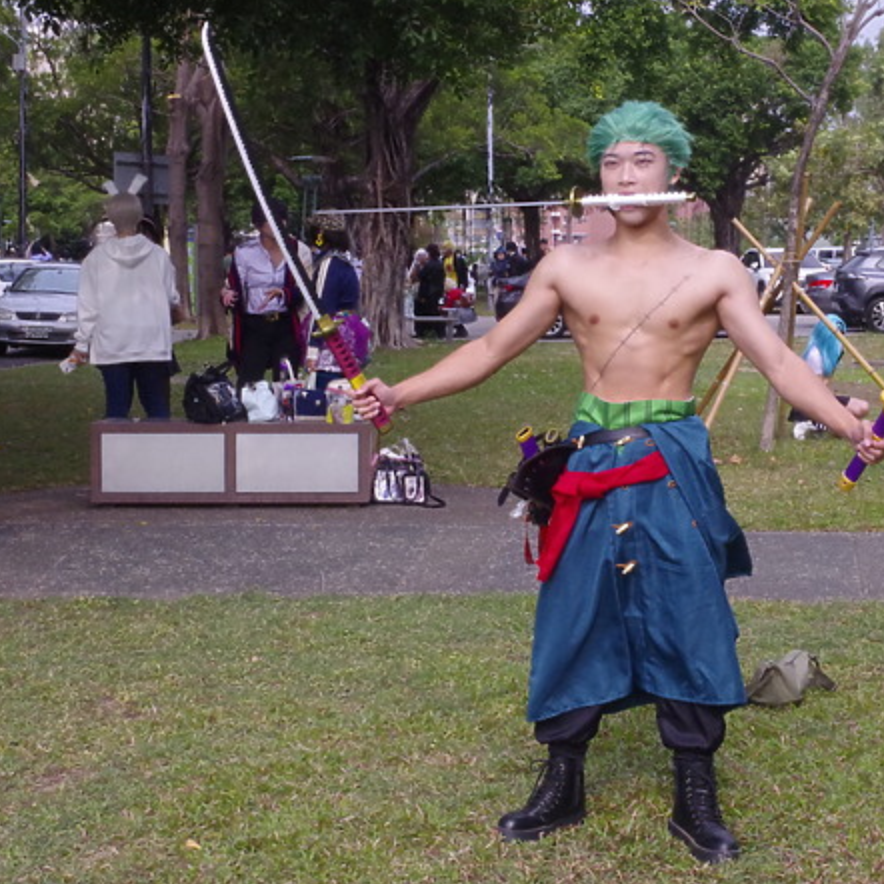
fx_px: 1820
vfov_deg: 27.3
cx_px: 644
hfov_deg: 27.0
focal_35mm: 63
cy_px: 380
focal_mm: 28
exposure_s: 1/160
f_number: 4.5
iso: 2000
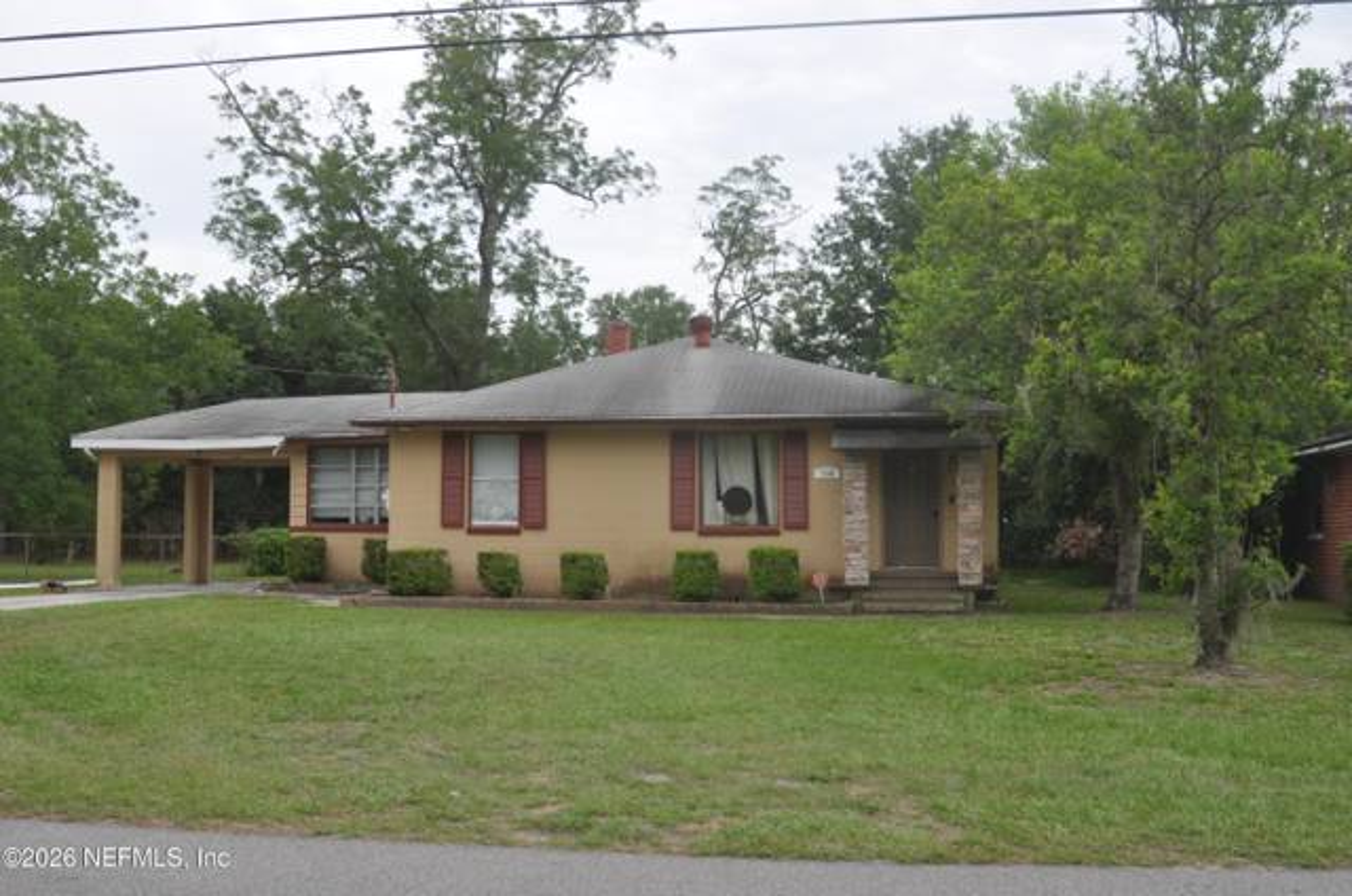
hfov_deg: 53.2
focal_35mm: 36
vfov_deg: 36.7
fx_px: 1349
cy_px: 448
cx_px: 676
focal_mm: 24
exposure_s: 1/200
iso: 200
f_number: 9
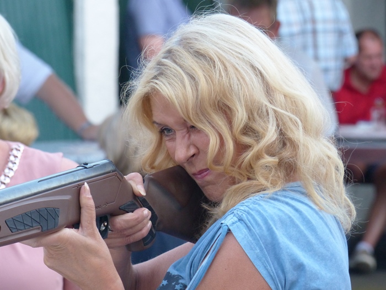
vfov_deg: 5.7
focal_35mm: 263
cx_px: 193
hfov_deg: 7.5
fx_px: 2933
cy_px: 145
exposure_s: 1/80
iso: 400
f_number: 2.8
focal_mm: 47.4
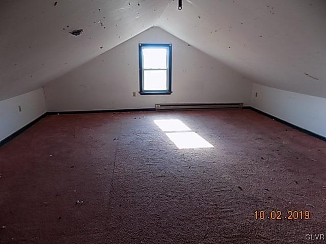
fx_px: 217
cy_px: 122
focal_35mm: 23
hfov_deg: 73.9
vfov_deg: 58.9
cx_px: 163
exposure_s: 1/30
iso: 80
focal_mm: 4
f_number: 3.1
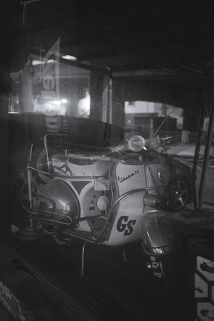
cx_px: 107
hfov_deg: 33.4
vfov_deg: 48.5
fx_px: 357
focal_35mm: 40
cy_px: 160
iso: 6400
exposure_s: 1/10
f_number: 2
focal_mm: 40
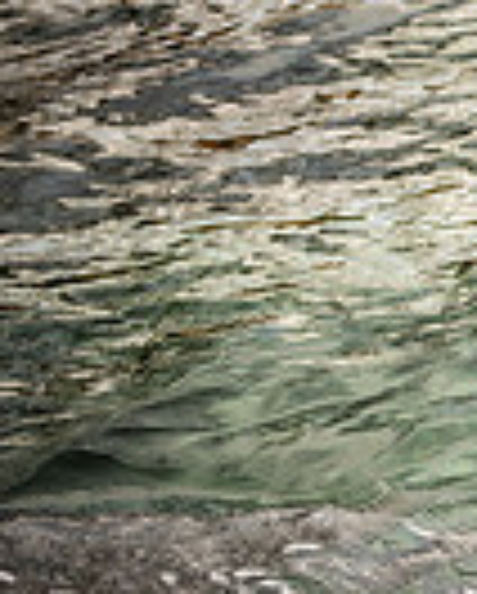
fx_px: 9771
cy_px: 205
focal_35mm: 555
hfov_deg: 2.8
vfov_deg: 3.5
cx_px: 1269
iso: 100
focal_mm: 135
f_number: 2.8
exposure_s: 1/400
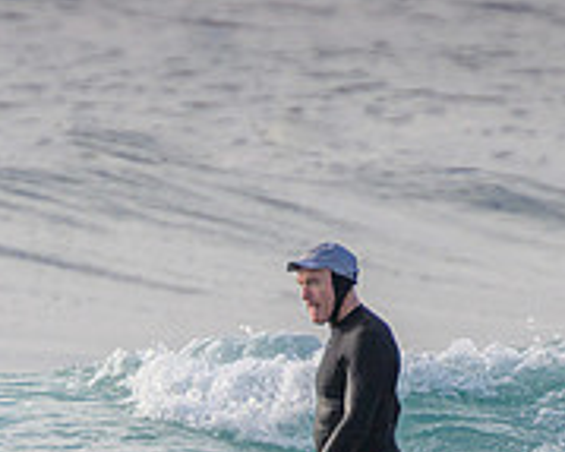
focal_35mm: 1672
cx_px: 48
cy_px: 614
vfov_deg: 0.9
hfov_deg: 1.2
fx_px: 27944
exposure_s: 1/2000
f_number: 5.6
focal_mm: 400
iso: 360
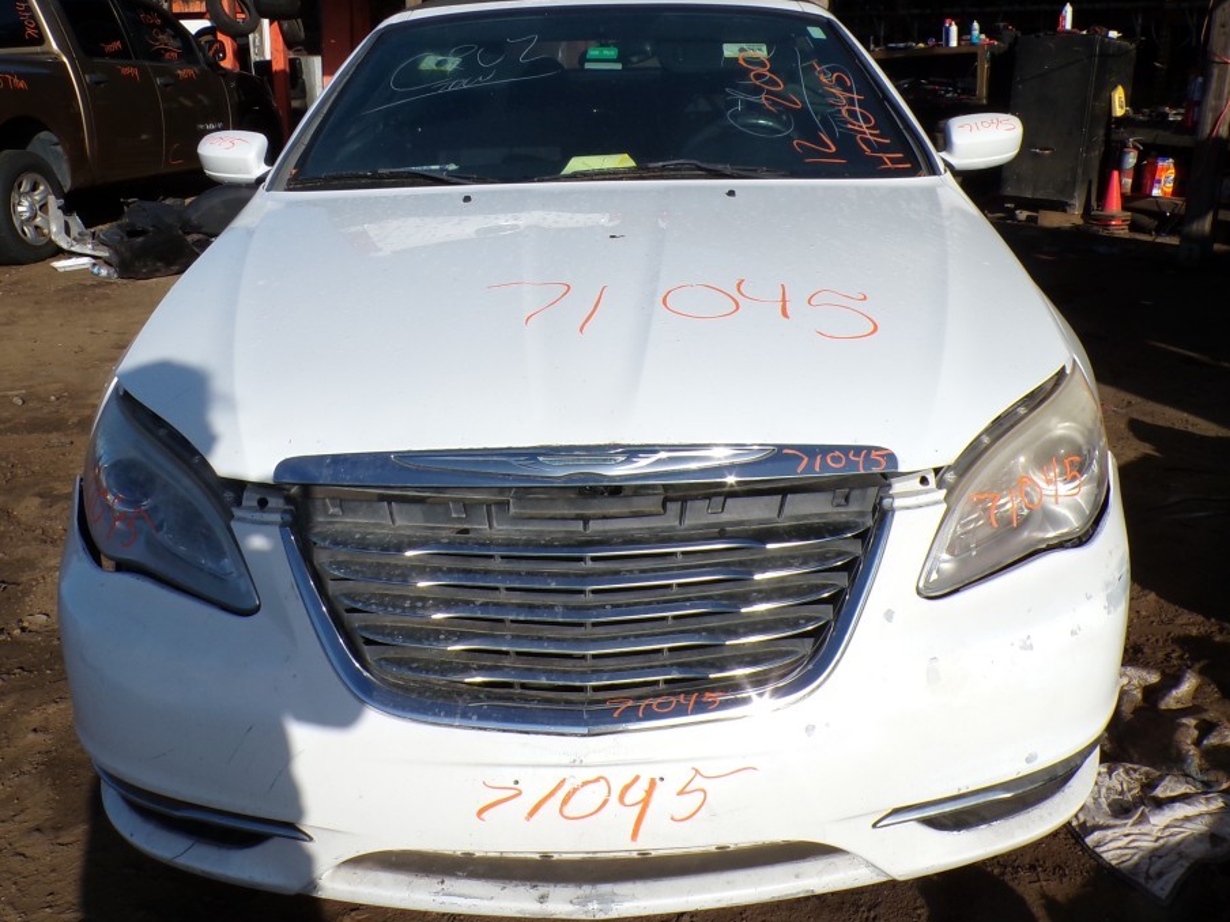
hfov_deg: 53.9
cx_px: 642
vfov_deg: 41.7
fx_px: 1208
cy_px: 396
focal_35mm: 34
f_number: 5.8
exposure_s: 1/600
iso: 100
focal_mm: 4.3
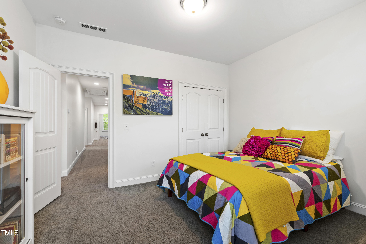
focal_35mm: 15
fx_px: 152
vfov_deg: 77.3
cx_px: 183
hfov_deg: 100.4
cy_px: 122
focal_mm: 10
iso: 100
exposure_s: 1/1.25
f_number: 8
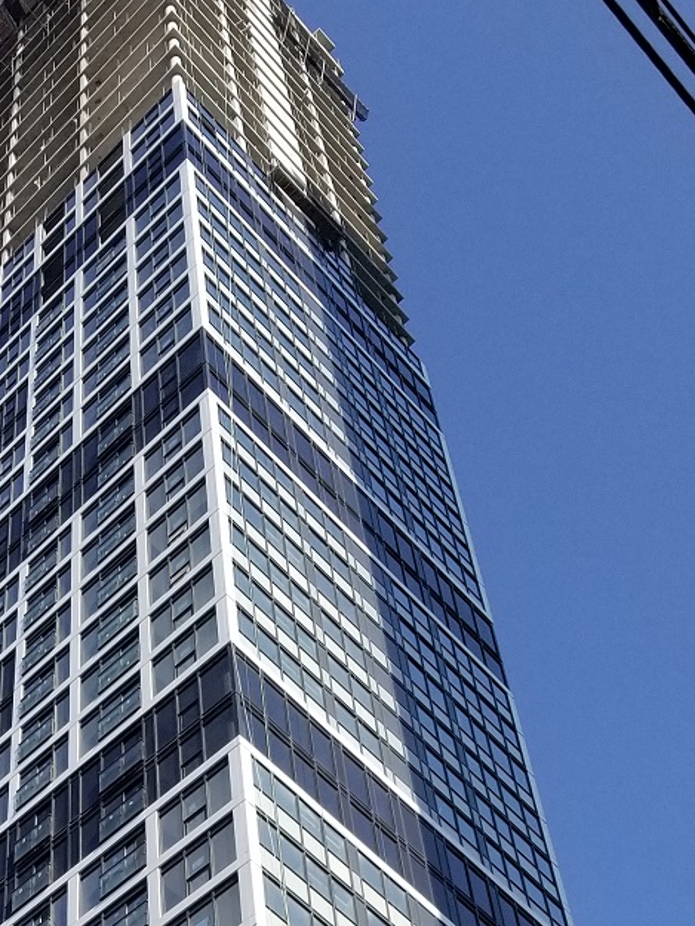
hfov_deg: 20.1
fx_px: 1900
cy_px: 1085
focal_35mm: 71
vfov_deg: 25.0
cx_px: 9
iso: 50
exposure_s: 1/2208
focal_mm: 4.25
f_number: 1.7
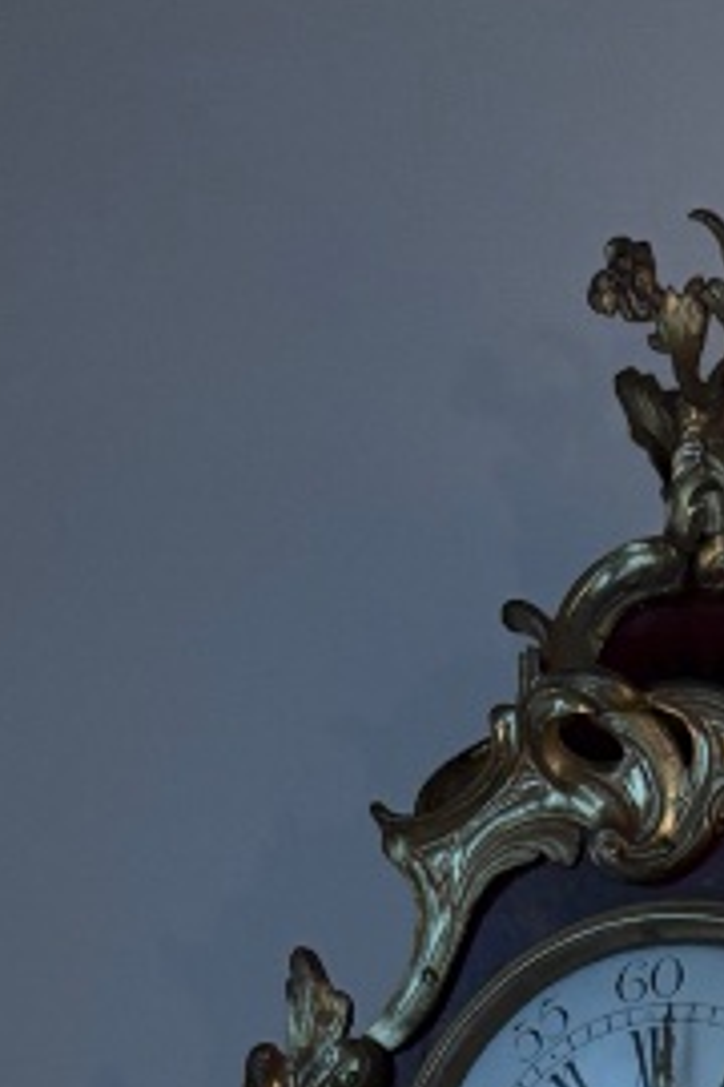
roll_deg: -0.6
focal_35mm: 120
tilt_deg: -3.3
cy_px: 2363
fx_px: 3620
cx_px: 1665
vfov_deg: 13.7
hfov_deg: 10.1
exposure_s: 1/100
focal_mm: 5.96
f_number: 1.6
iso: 64
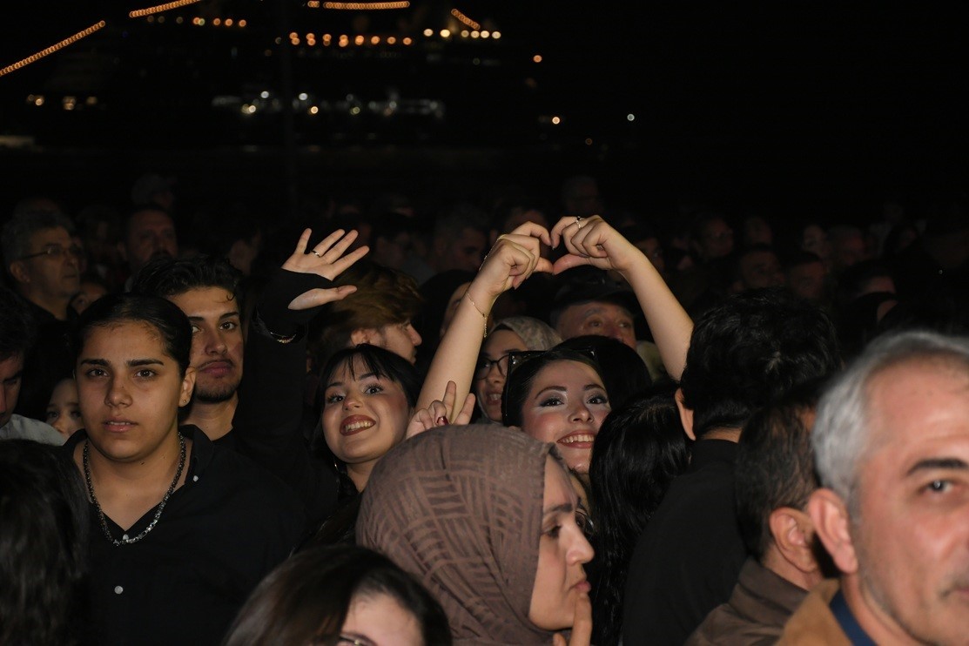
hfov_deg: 26.0
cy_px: 323
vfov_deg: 17.5
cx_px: 484
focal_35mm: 78
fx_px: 2099
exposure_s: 1/250
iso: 1600
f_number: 4.8
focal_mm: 52
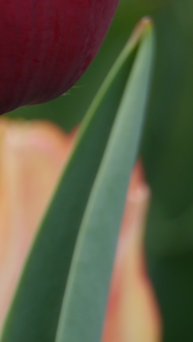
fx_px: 7481
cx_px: -8
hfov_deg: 1.5
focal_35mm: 822
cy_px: -83
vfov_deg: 2.6
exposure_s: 1/400
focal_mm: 93
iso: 160
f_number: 6.3
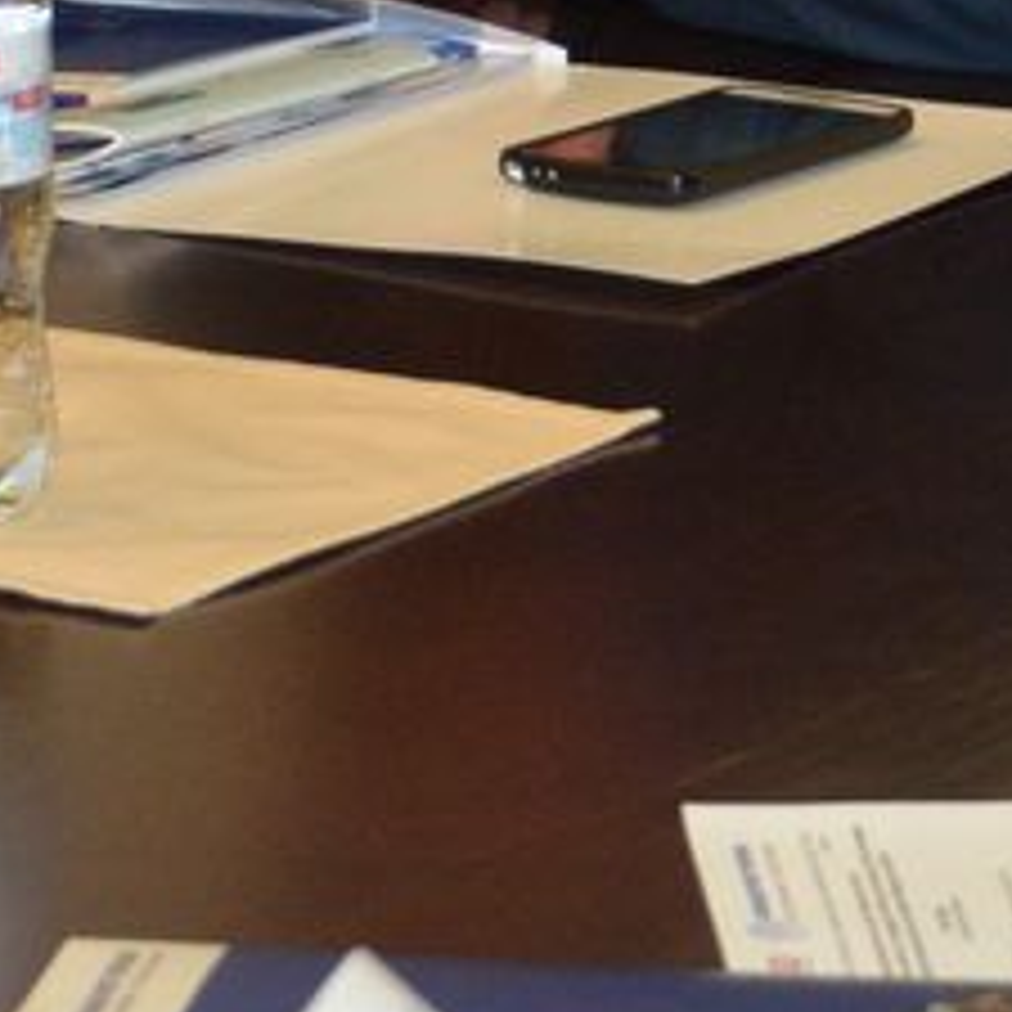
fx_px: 9956
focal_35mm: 301
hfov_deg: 5.8
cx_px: 513
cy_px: 20
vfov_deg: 5.8
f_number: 4.5
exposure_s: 1/160
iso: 1250
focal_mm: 38
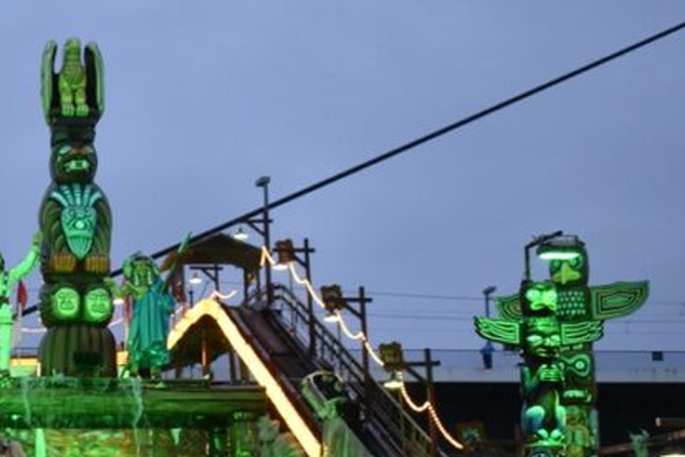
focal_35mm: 85
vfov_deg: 16.0
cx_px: -88
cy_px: 317
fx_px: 1622
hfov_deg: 22.4
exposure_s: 1/60
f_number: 4
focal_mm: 23
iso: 400
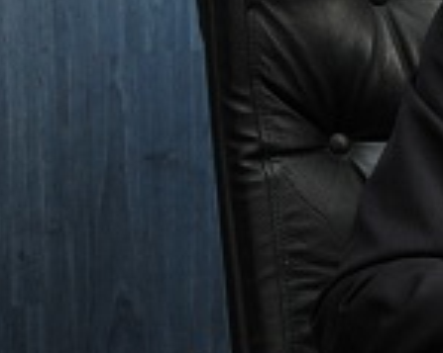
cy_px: 12
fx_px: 2476
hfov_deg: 9.8
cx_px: 740
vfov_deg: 8.1
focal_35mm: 189
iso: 640
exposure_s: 1/100
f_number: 4.5
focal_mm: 40
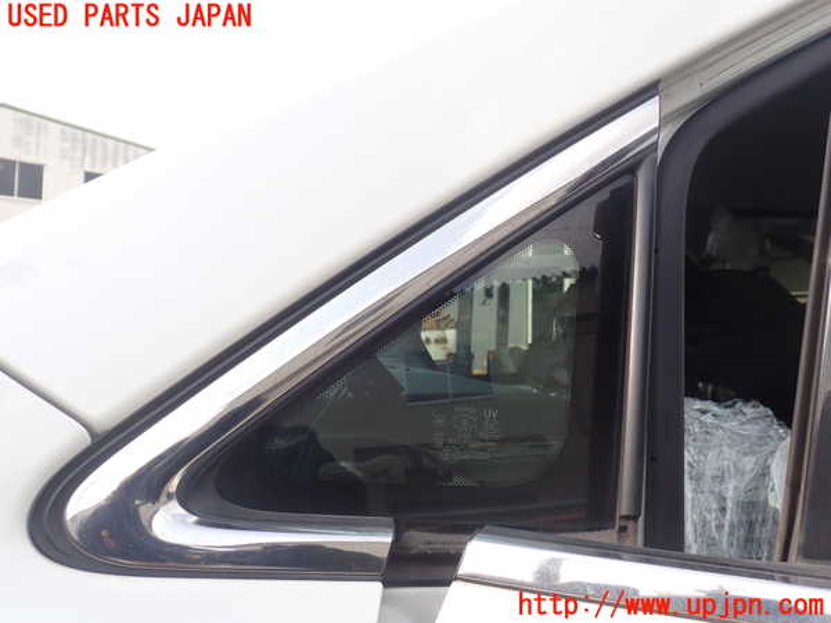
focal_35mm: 30
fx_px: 720
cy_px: 312
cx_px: 416
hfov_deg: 60.0
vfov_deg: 46.8
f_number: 3.2
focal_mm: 5.4
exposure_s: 1/400
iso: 100
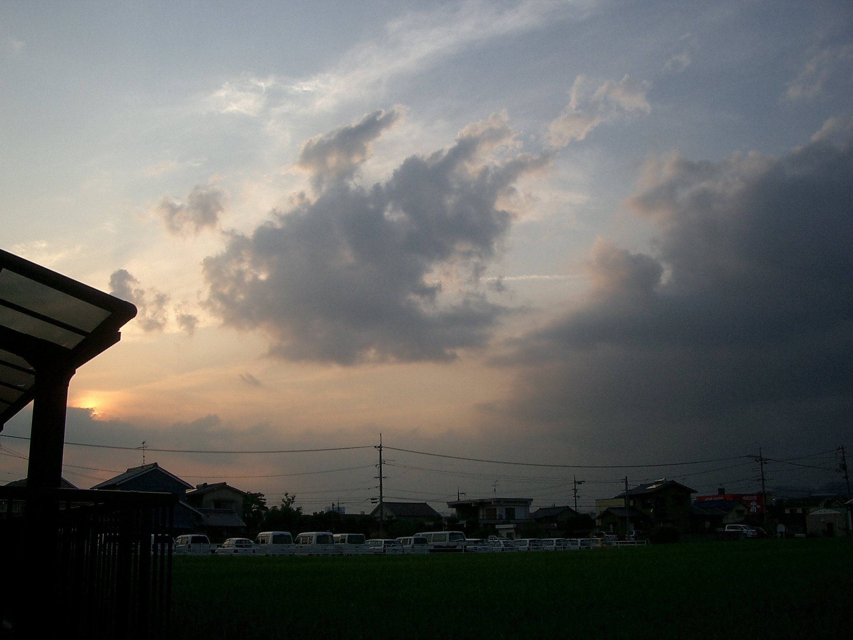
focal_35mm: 35
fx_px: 862
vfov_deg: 40.7
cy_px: 320
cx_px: 426
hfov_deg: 52.6
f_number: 4.3
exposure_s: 1/400
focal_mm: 5.8
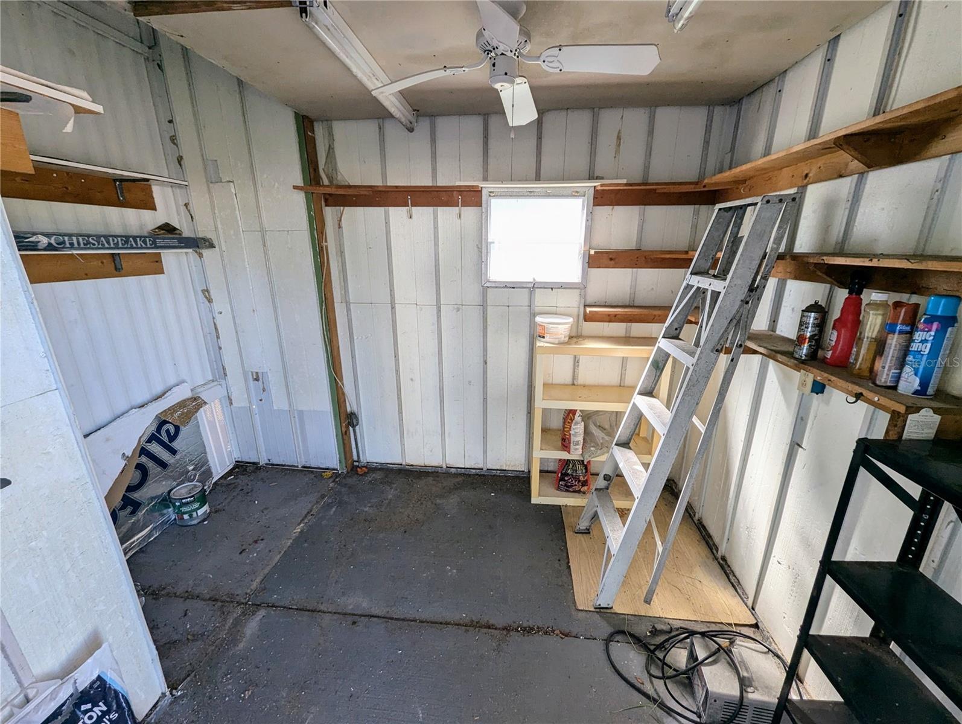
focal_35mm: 13
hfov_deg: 106.1
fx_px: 362
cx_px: 481
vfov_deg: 90.1
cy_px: 362
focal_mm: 1.95
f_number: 2.2
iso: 60
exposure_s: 1/131
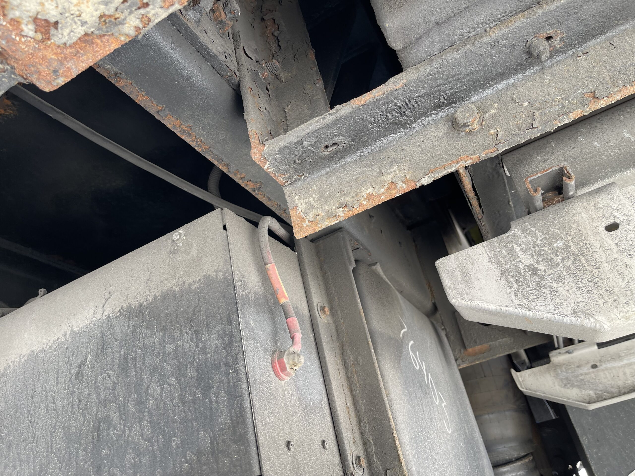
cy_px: 238
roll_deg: +14.4
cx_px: 318
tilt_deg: +29.3
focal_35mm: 26
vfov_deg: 53.1
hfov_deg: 67.3
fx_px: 477
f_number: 1.6
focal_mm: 5.1
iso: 40
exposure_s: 1/121
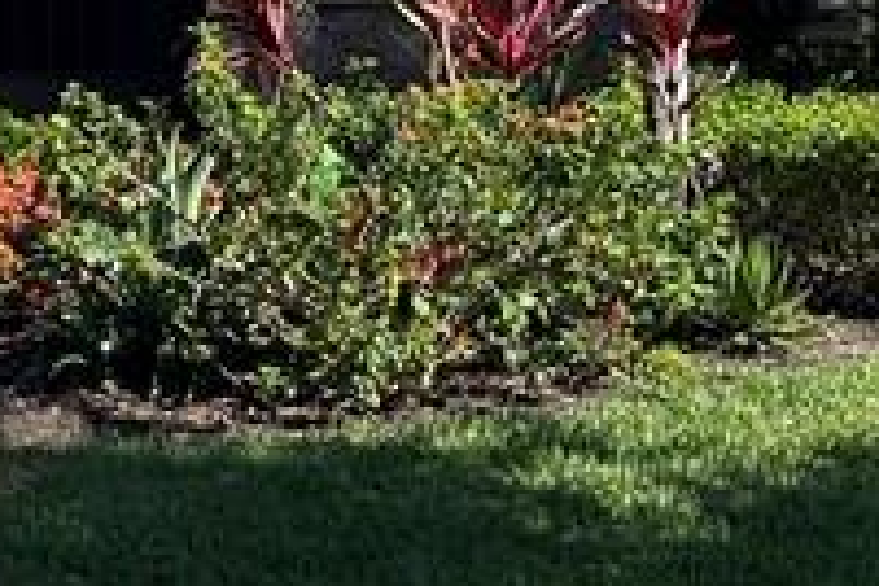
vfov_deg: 9.9
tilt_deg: -2.4
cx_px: -302
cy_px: 0
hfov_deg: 14.2
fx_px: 3369
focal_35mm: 138
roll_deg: +0.6
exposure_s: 1/2825
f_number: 1.6
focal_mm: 5.1
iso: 50
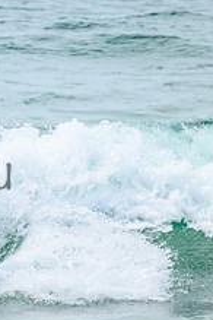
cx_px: -143
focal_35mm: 2118
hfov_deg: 0.6
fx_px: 18796
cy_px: 156
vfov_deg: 1.0
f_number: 11
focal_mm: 800
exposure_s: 1/2000
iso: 1800
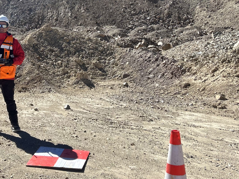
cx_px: 39
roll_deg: -1.9
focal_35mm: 56
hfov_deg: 33.1
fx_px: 387
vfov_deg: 25.7
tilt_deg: -4.1
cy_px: 42
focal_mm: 5.7
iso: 50
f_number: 1.5
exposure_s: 1/3968
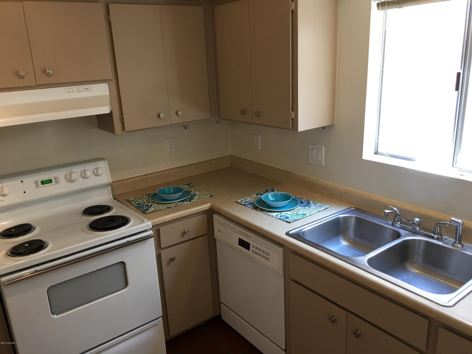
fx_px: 395
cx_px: 236
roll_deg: +3.4
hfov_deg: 61.7
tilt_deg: -15.5
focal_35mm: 29
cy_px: 177
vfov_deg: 48.2
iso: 40
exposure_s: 1/15
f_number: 2.2
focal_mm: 4.15
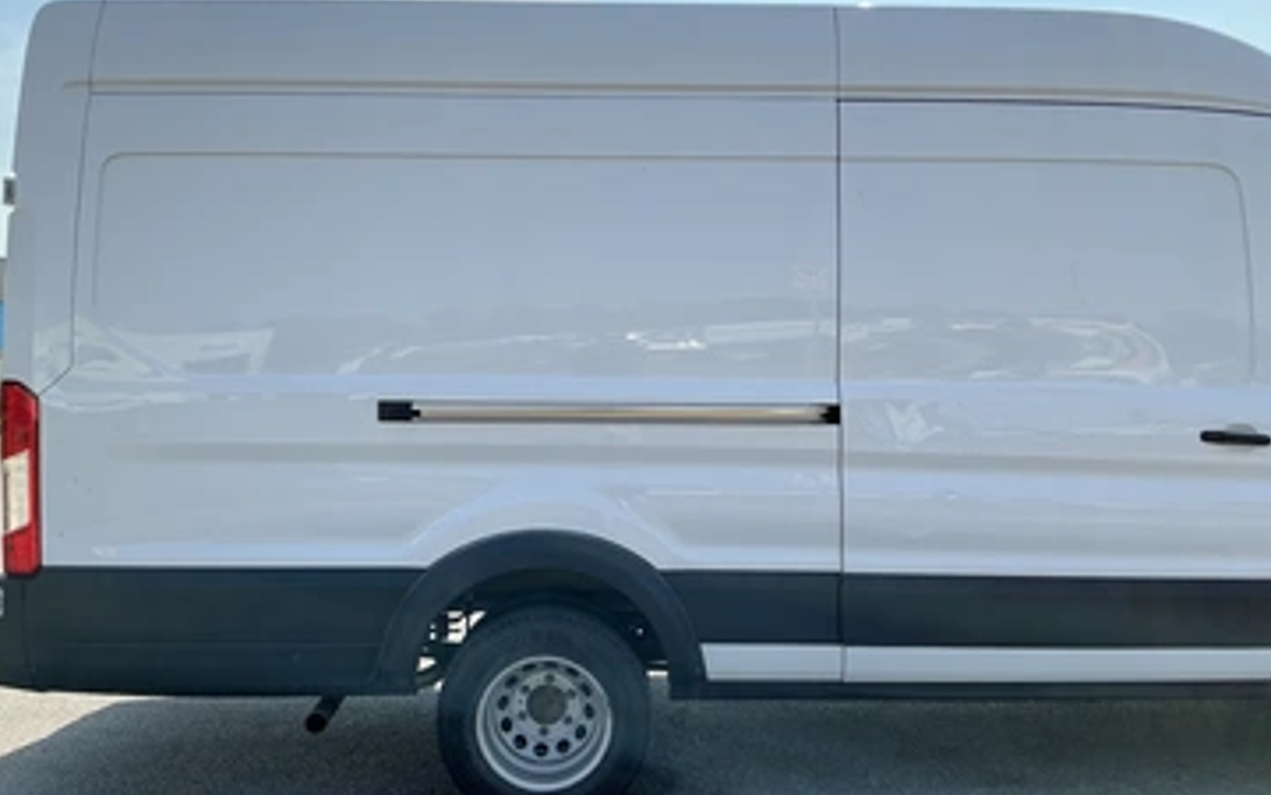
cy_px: 410
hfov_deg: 58.1
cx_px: 628
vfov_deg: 38.3
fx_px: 1143
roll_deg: +0.8
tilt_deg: -1.4
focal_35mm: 33
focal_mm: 3
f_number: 1.8
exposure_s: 1/1311
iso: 25
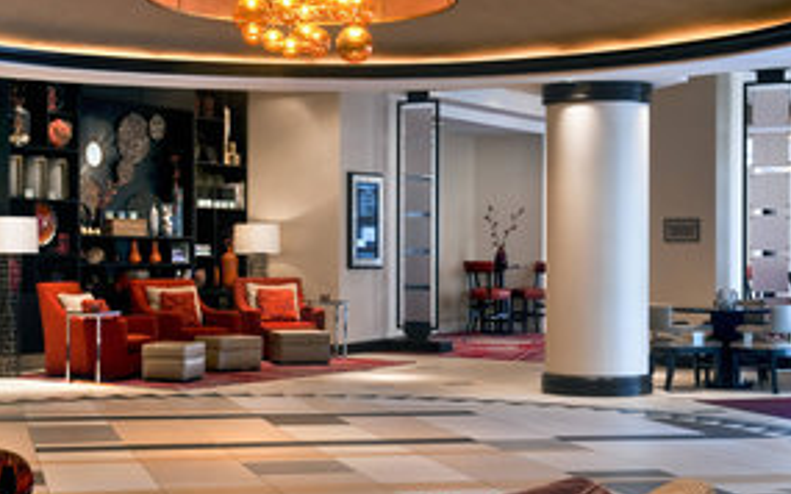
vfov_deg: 19.7
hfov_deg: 31.0
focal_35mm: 66
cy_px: 283
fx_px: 1423
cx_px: 305
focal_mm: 32
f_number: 8
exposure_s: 1/2.5
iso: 200
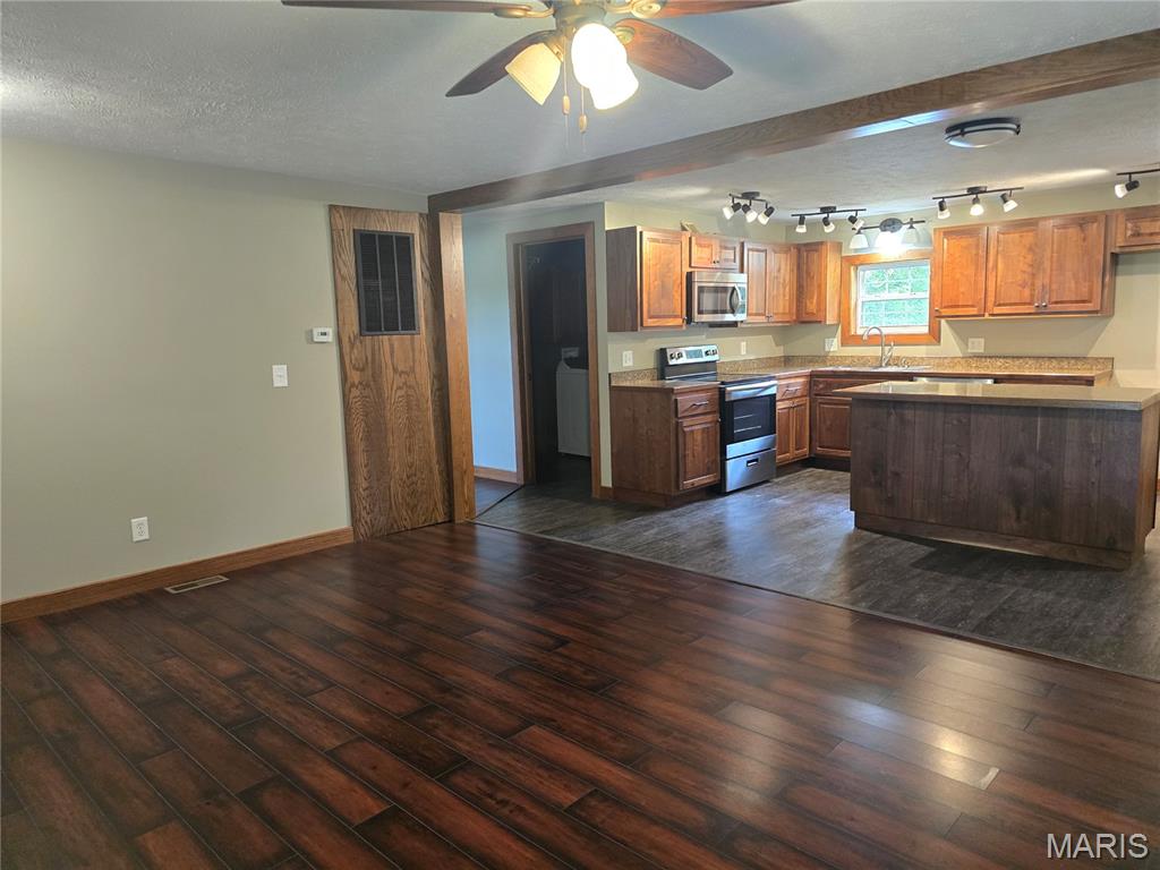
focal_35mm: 23
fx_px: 771
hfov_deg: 73.9
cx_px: 580
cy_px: 435
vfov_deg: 58.9
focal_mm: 6.3
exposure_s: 1/120
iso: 800
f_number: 1.7
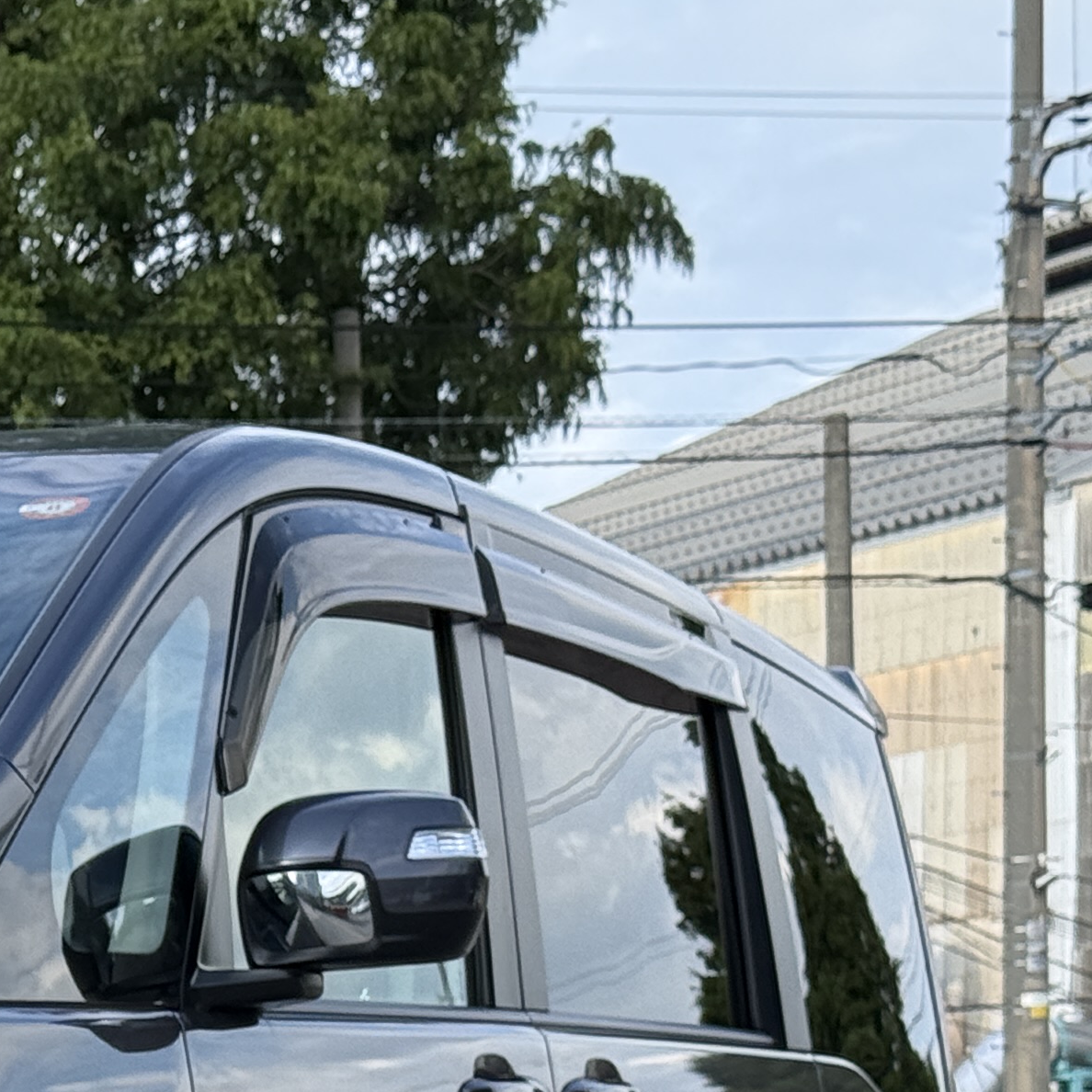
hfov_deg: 11.6
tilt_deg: +2.1
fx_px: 5139
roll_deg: +0.0
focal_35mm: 144
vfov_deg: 11.9
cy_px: 1221
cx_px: -513
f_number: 1.78
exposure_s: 1/2088
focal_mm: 6.76
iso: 80
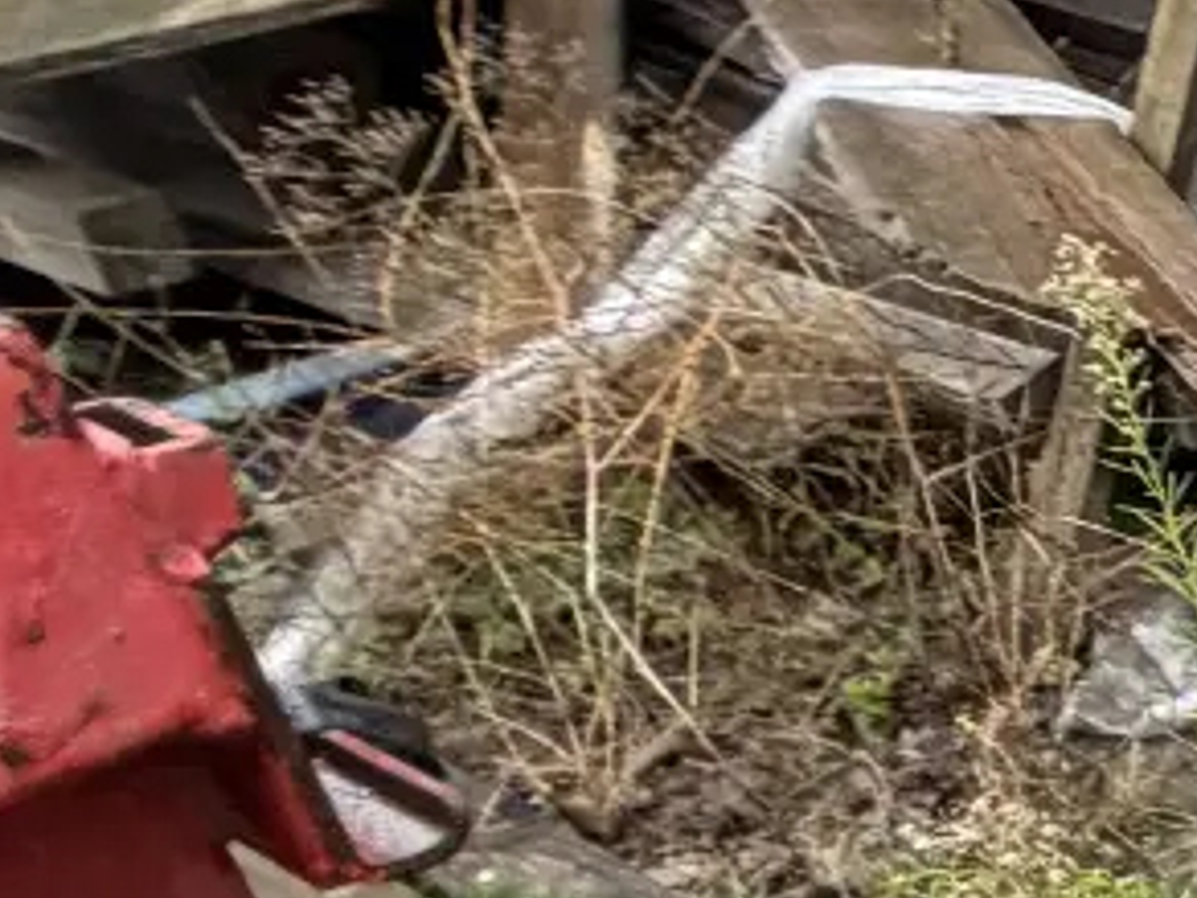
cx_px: 3079
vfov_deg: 16.1
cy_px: 521
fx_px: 3181
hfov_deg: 13.5
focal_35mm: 92
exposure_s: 1/121
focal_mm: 2.22
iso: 100
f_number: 2.2
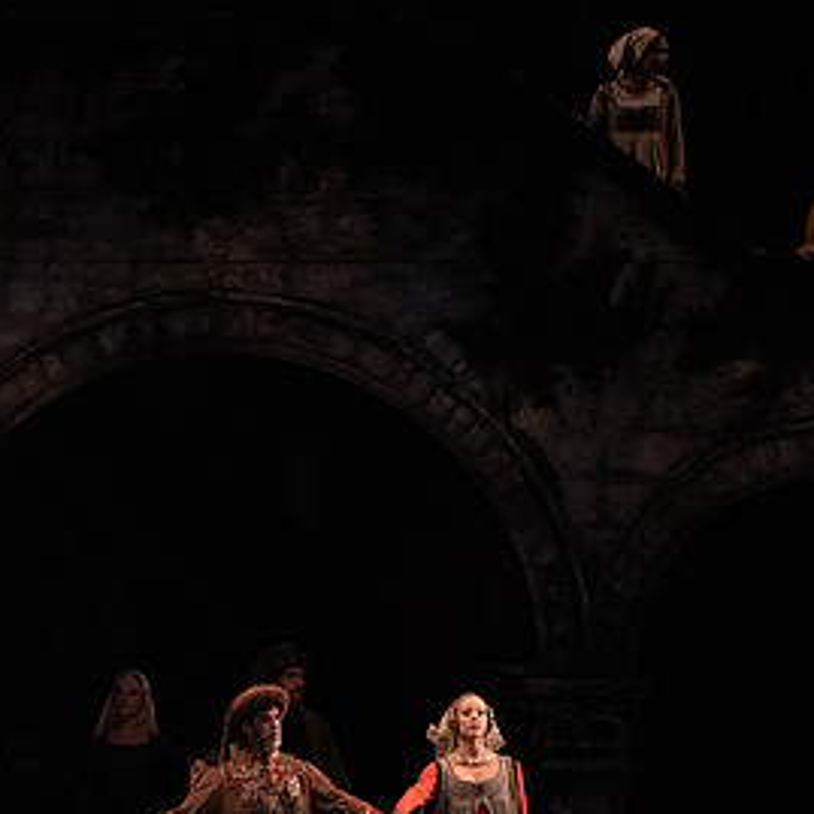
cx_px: 263
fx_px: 9125
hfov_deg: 5.1
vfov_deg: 5.1
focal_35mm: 343
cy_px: 583
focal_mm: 187
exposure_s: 1/320
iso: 6400
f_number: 7.1
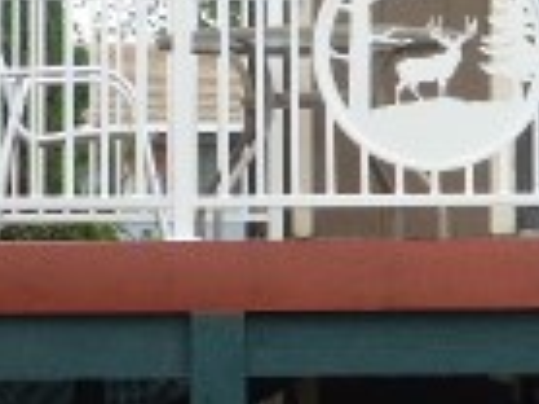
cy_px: 47
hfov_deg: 10.3
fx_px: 2940
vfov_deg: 7.8
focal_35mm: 189
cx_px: 675
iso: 100
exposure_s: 1/160
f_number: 3.9
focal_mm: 7.4
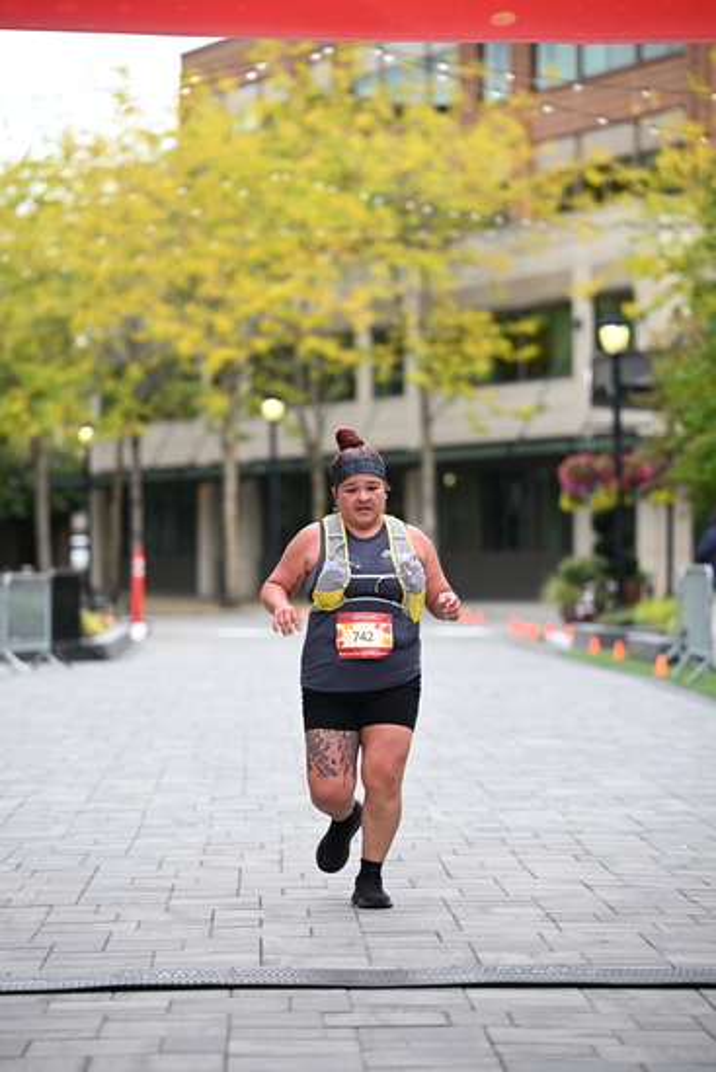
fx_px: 3727
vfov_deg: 16.4
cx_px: 358
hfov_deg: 11.0
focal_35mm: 125
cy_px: 536
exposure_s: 1/2000
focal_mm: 125
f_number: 2.8
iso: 640
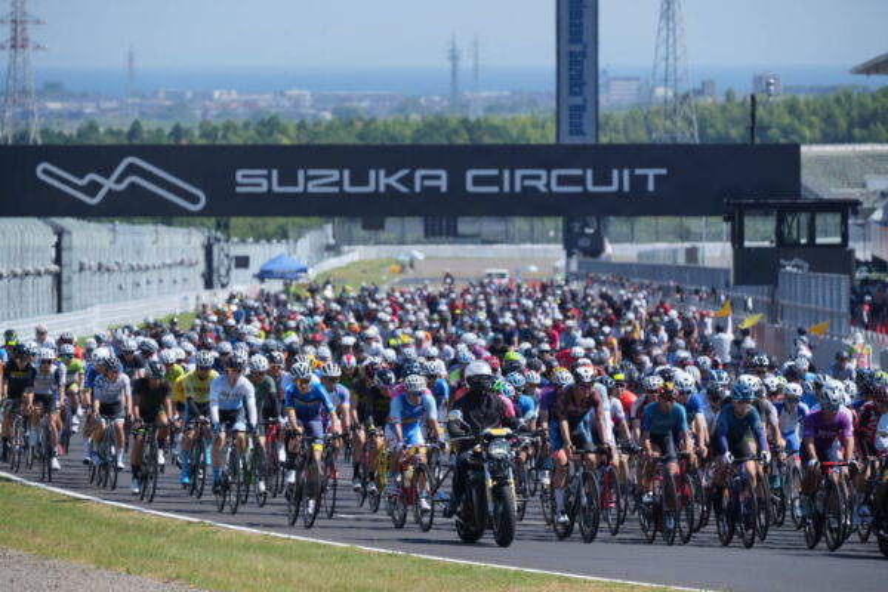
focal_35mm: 300
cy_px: 296
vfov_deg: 4.6
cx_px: 444
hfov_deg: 6.9
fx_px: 7399
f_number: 8
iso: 100
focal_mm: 300
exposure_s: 1/250
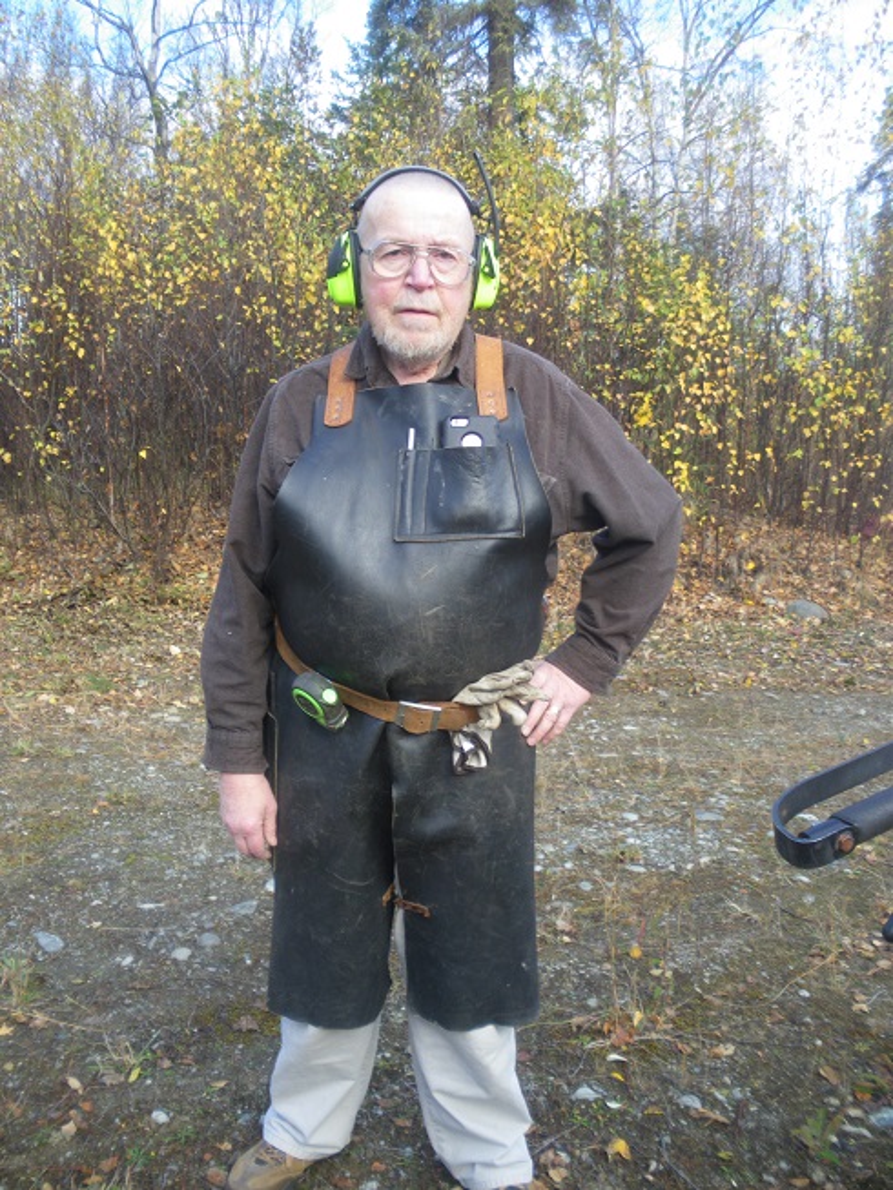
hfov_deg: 39.7
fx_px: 1238
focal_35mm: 36
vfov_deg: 51.3
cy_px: 595
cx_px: 446
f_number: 3.5
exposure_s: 1/80
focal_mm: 6.3
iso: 64
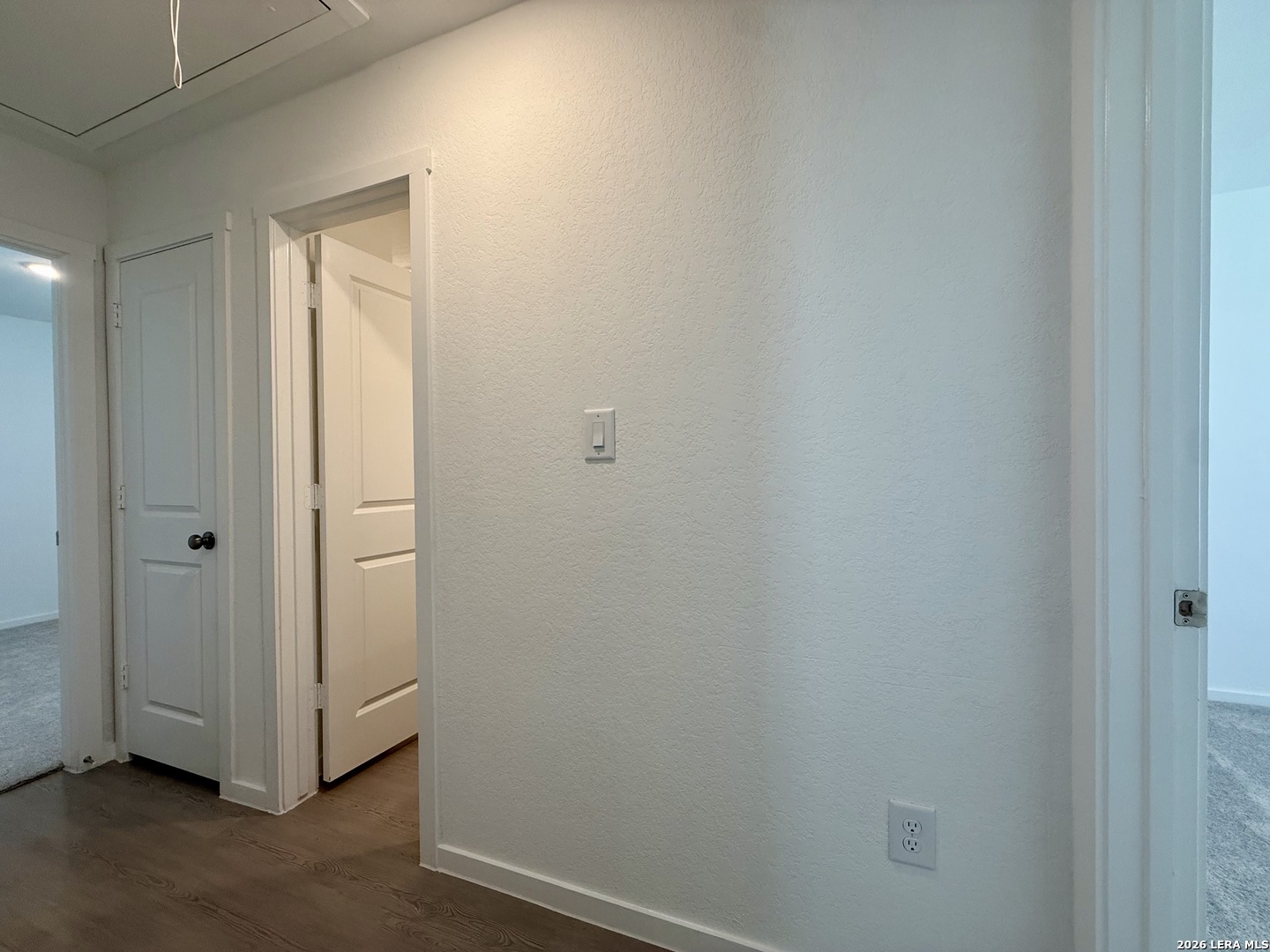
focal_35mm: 14
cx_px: 635
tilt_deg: -0.4
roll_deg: +0.9
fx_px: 514
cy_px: 476
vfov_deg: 85.7
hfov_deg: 102.1
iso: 125
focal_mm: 2.22
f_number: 2.2
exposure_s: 1/120
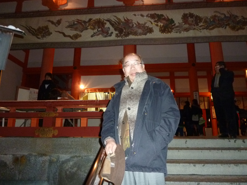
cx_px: 124
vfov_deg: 54.9
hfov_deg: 69.4
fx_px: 178
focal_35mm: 25
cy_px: 92
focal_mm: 4.1
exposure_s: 1/30
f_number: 3.3
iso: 500
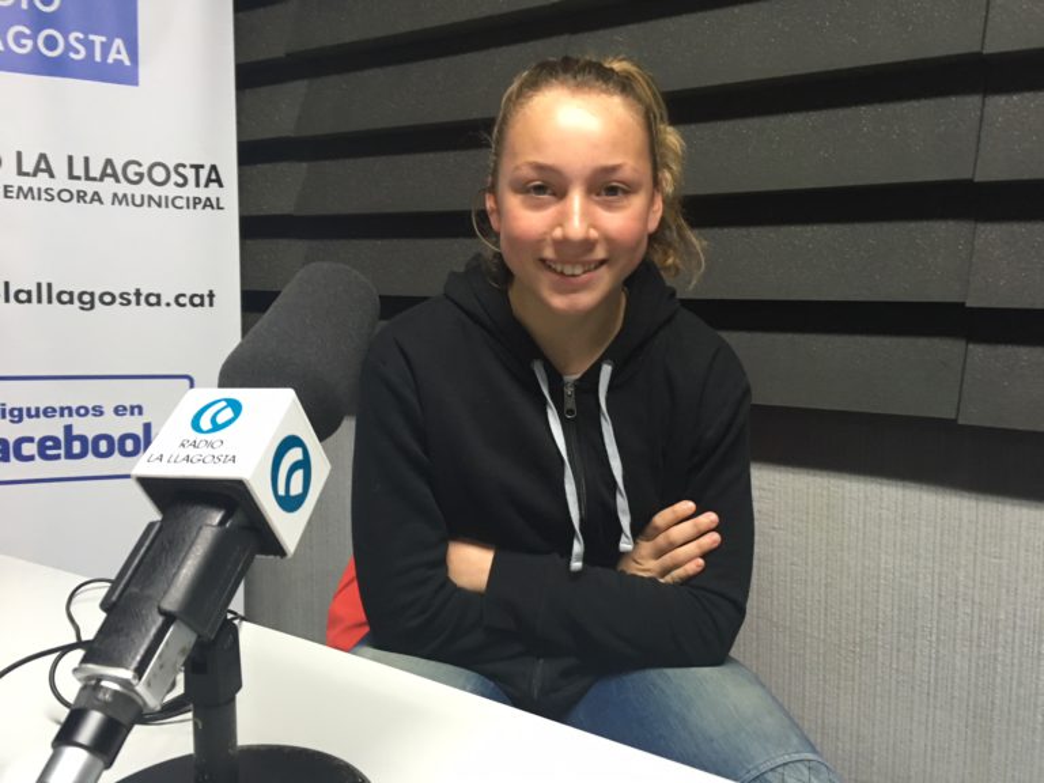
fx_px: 875
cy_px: 392
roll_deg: +0.1
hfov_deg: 61.7
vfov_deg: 48.2
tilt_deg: -6.9
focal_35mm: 29
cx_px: 522
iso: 160
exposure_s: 1/33
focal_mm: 4.15
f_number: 2.2
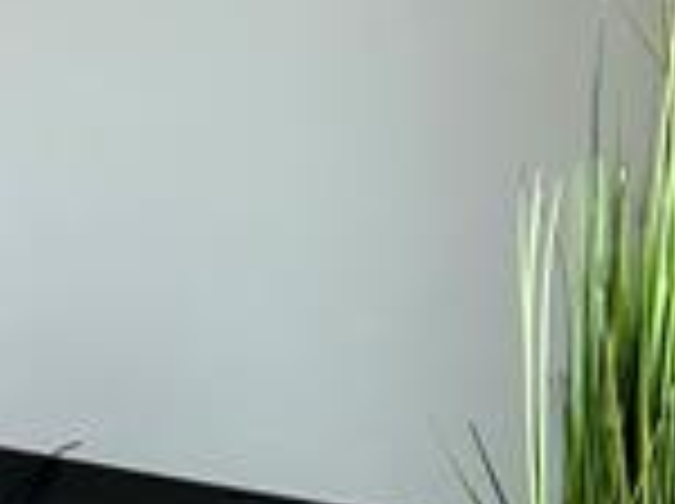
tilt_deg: -8.4
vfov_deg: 8.3
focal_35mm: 178
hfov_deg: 8.6
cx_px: -1552
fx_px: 3465
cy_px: 414
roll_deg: +1.5
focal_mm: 5.7
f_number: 1.5
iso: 50
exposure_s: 1/120
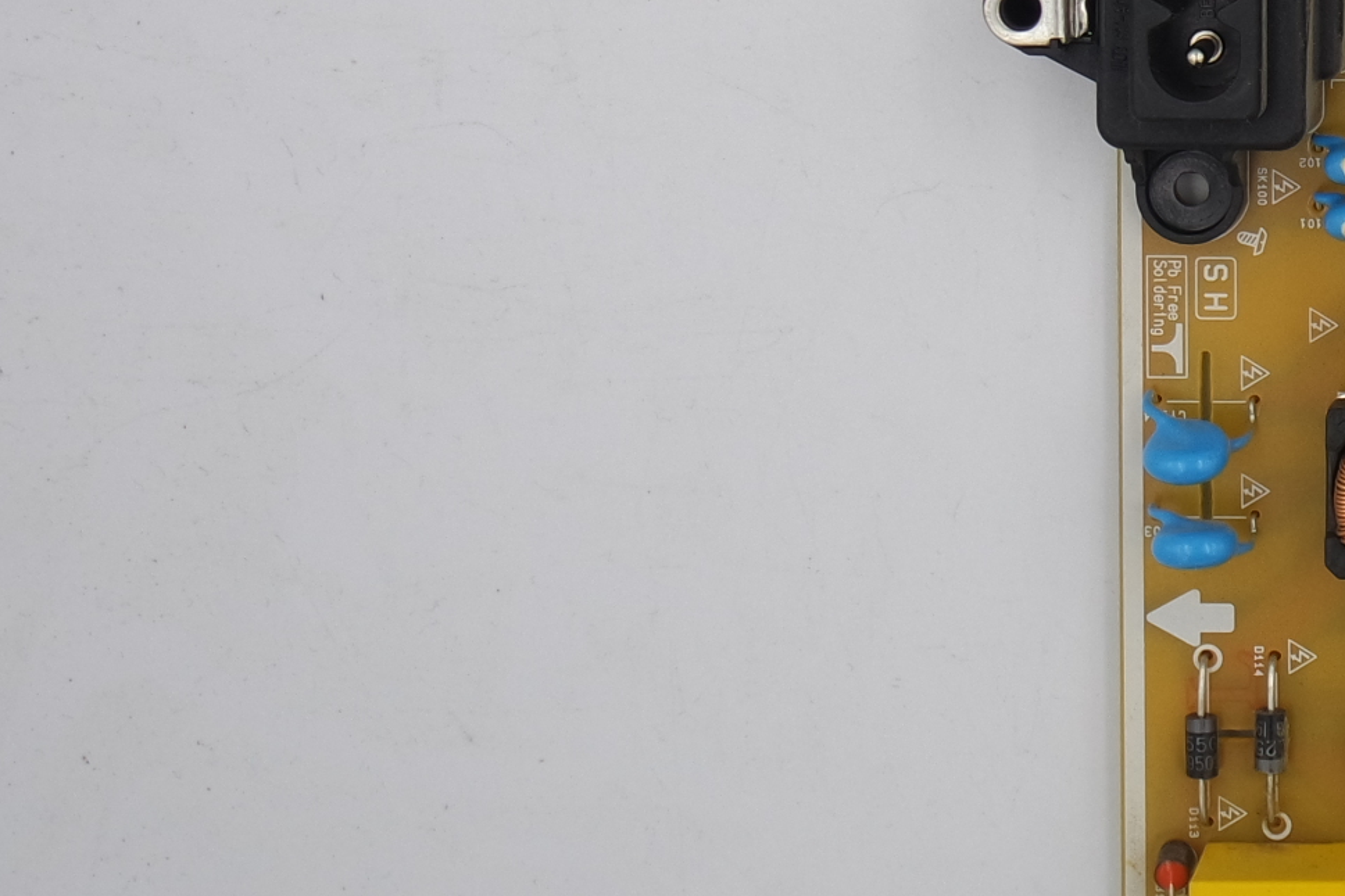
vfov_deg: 10.3
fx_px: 4931
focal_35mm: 132
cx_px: 1967
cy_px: -87
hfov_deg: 14.6
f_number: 5.6
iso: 160
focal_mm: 16
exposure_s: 1/100
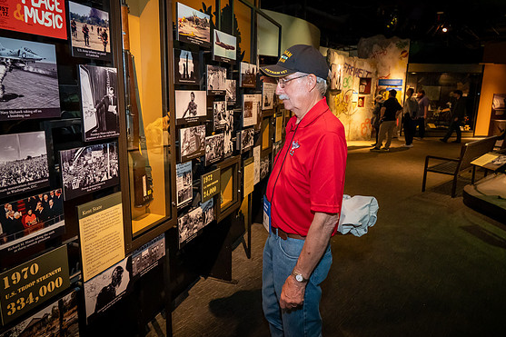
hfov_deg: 71.5
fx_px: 351
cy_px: 165
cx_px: 248
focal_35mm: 25
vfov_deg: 51.3
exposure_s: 1/50
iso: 10000
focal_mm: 24
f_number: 5.6
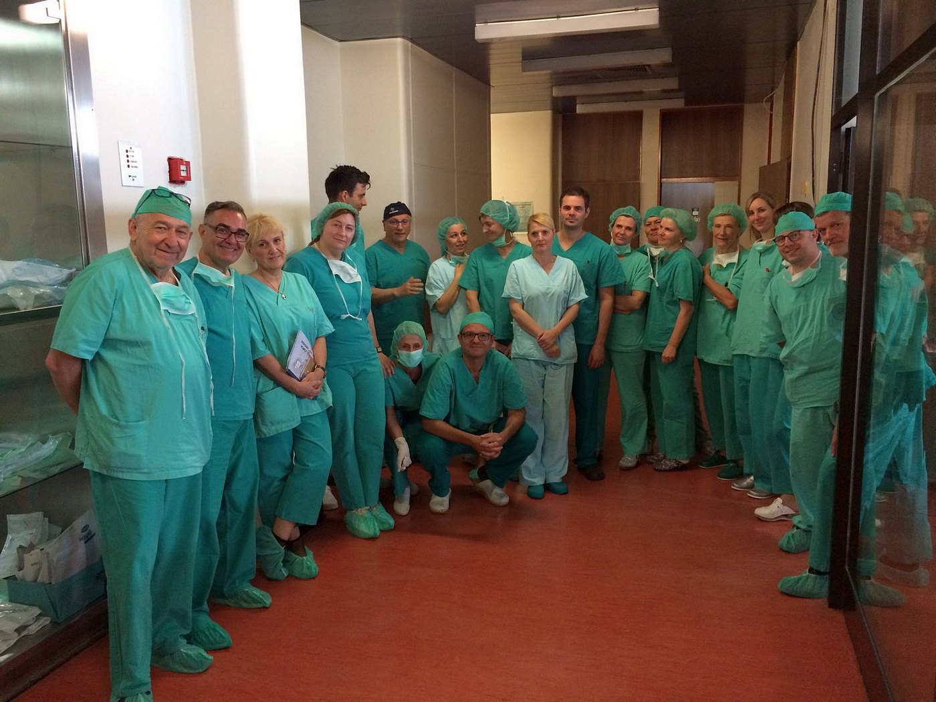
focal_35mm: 29
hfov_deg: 61.7
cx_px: 468
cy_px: 351
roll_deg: +2.5
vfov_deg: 48.2
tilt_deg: -9.6
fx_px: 784
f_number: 2.2
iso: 250
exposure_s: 1/33
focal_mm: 4.15
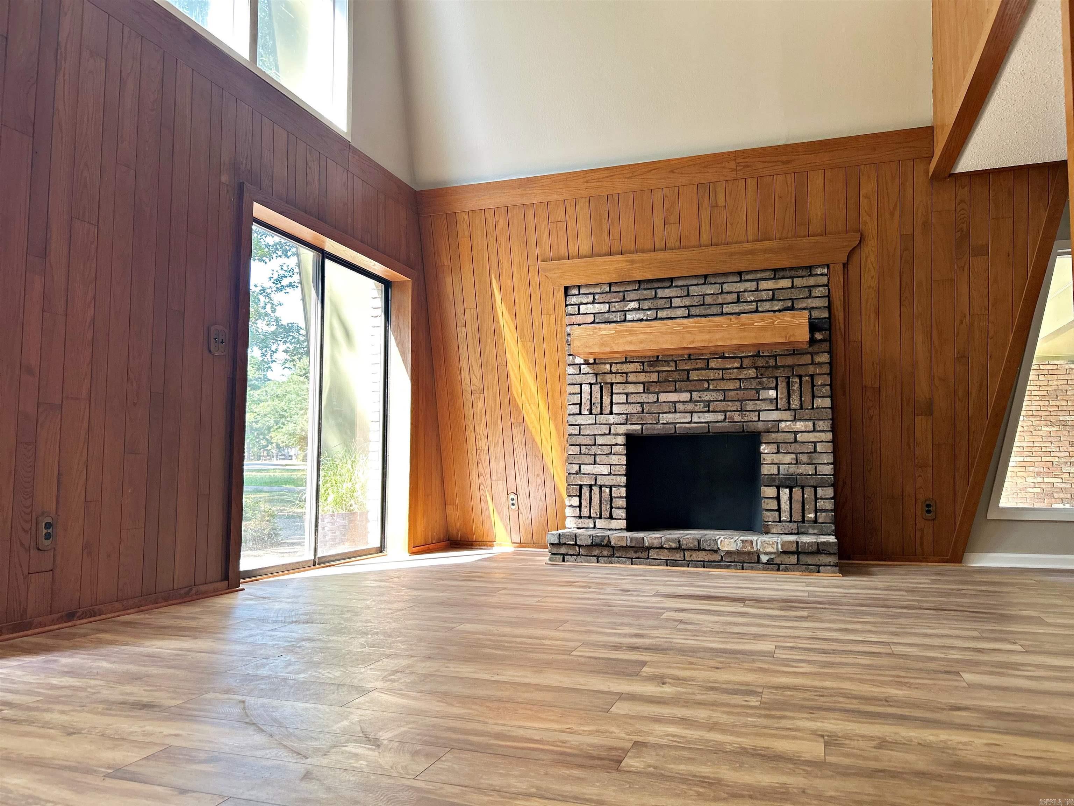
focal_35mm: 26
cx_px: 537
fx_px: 807
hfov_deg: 67.3
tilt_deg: +5.1
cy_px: 403
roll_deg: -0.1
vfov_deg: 53.1
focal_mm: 5.7
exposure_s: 1/121
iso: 50
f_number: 1.5
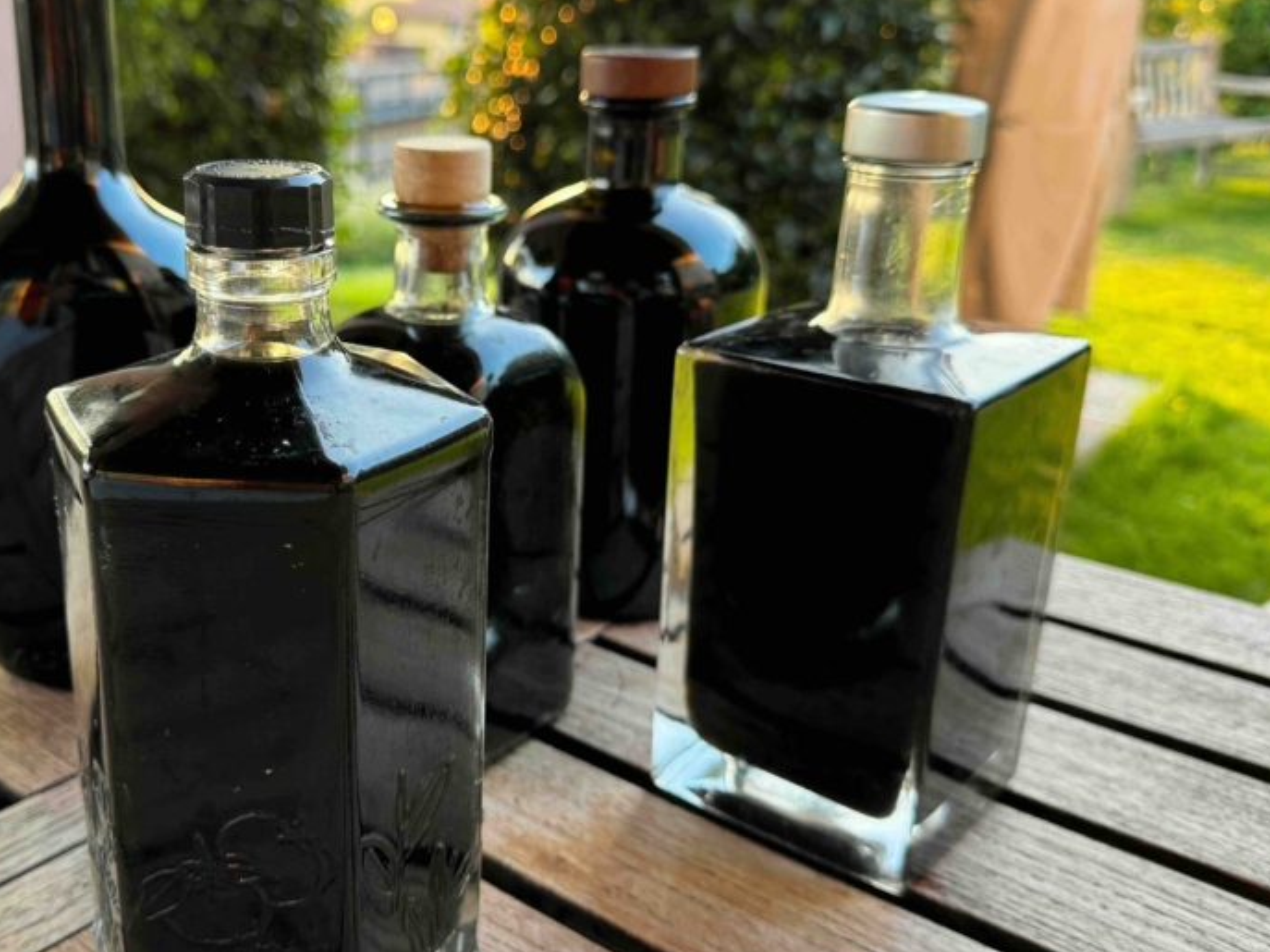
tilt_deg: -20.7
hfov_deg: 50.6
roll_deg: +0.0
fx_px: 1321
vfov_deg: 39.6
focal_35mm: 36
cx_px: 444
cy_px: 472
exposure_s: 1/121
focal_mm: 6.76
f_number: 1.78
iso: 160
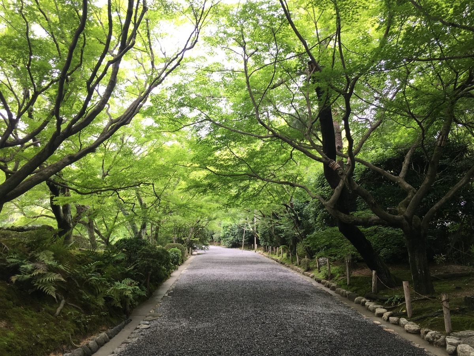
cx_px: 237
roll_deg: +0.4
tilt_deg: +11.9
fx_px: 397
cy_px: 178
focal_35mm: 29
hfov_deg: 61.7
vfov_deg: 48.2
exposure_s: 1/60
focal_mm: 4.15
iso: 32
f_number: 2.2
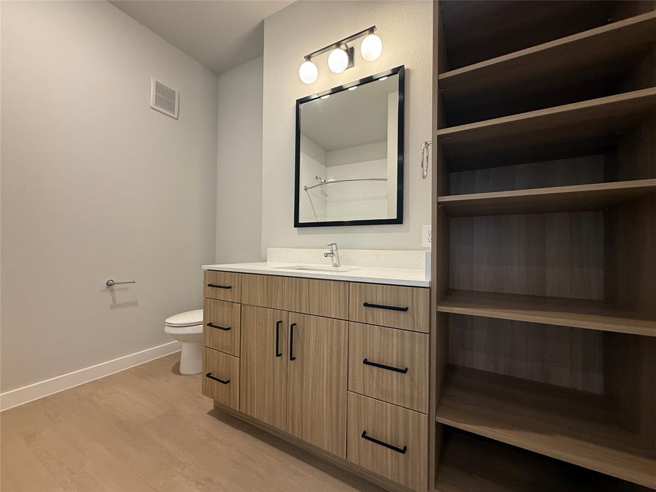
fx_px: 265
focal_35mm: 14
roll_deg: -0.9
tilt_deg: +0.8
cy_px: 246
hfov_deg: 102.1
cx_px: 328
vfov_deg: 85.7
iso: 200
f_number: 2.2
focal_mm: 2.22
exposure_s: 1/60
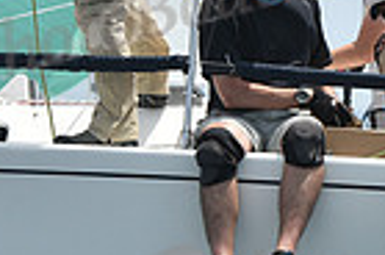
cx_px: 496
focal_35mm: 565
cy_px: 121
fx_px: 6029
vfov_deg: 2.4
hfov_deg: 3.6
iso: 250
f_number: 8
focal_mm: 135
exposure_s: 1/1250
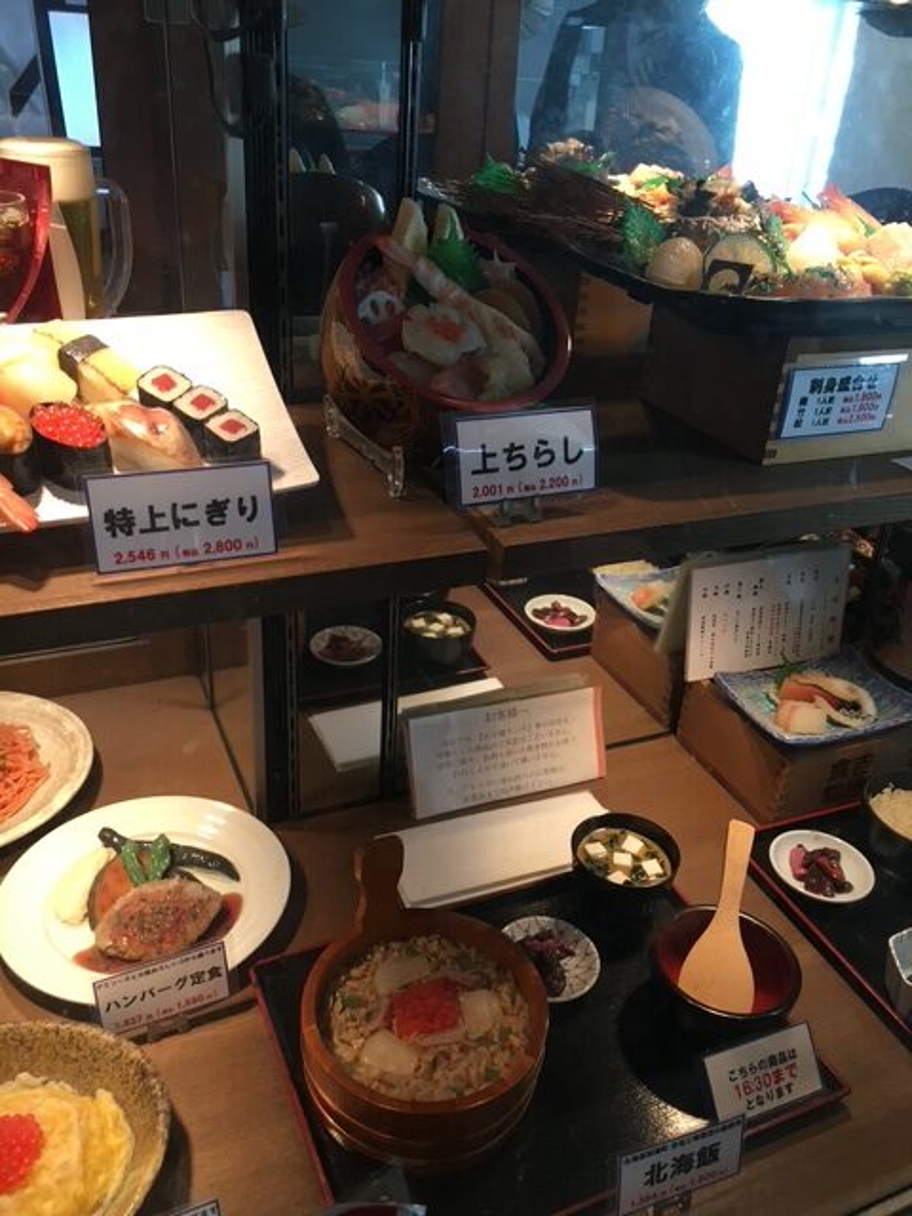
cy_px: 608
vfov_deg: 61.7
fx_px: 1019
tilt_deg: -27.8
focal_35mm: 29
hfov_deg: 48.2
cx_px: 456
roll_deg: -3.8
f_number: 2.2
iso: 80
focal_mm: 4.15
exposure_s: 1/30
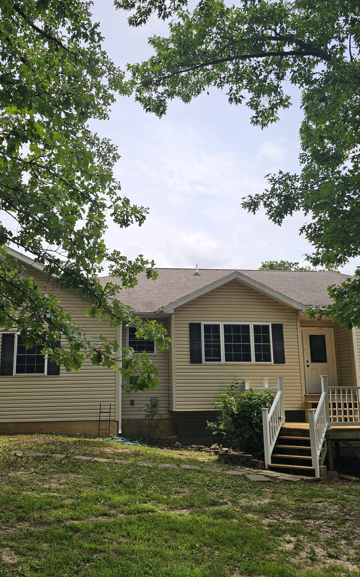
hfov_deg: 38.2
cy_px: 286
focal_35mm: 33
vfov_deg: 58.1
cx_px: 152
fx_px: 518
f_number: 1.7
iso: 10
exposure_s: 1/705
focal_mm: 6.3
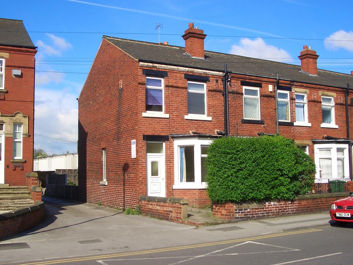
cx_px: 176
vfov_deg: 35.1
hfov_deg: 45.8
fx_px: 418
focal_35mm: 41
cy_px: 132
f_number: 4.6
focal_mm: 6.8
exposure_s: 1/400
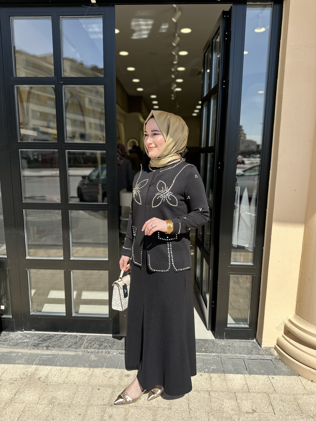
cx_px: 158
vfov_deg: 71.6
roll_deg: -1.1
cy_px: 210
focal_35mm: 24
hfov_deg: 56.8
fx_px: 292
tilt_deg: -9.9
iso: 80
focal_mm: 6.86
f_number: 1.78
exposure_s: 1/3472
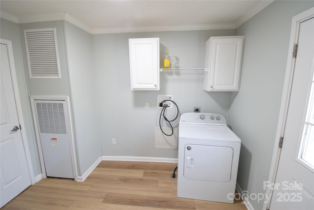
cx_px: 157
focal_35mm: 15
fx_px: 131
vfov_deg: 77.3
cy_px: 105
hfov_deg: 100.4
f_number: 13
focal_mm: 10
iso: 800
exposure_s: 1/6
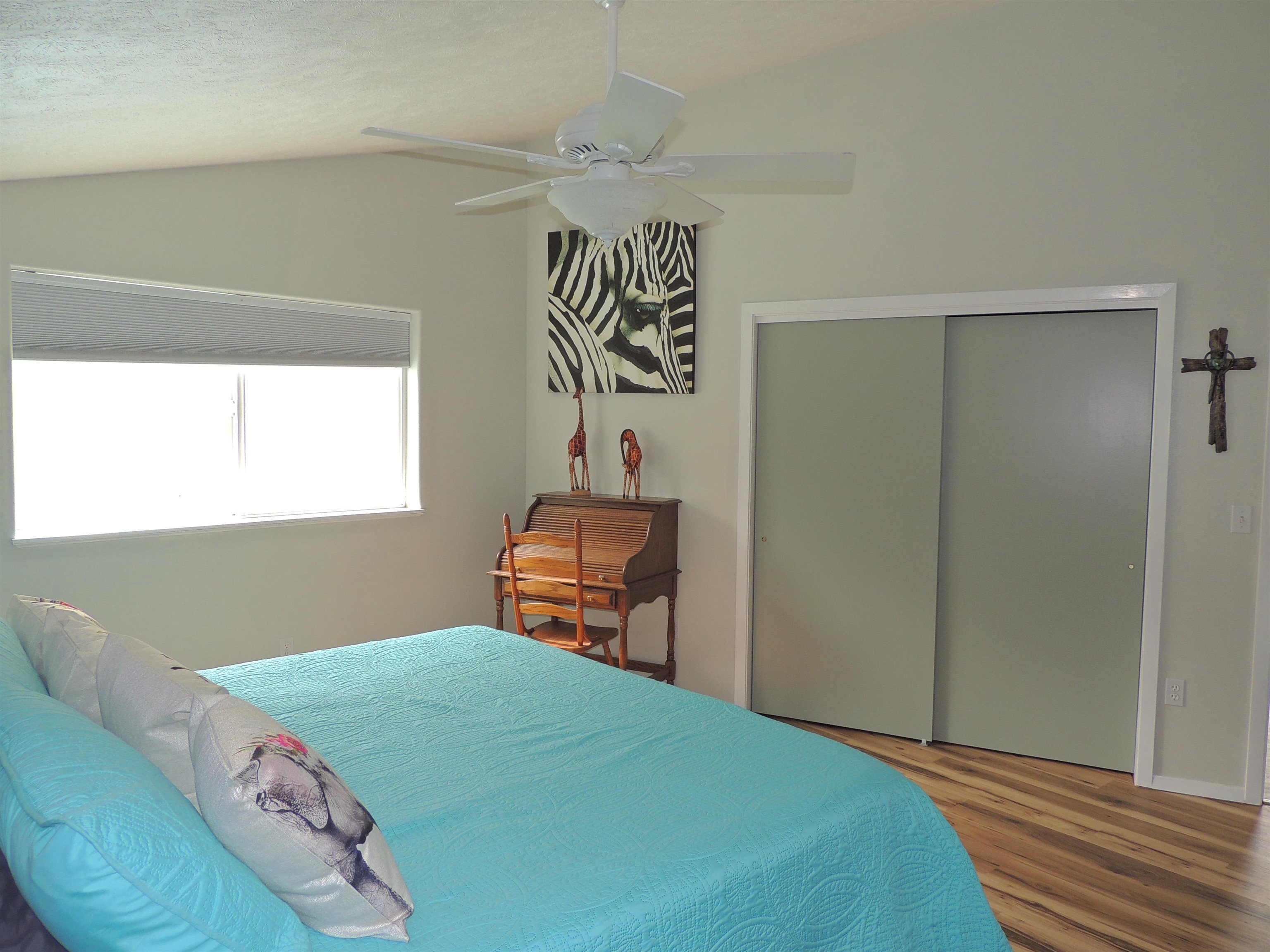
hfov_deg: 71.6
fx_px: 881
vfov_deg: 56.8
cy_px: 476
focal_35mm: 24
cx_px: 635
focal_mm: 4.3
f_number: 3
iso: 125
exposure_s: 1/40
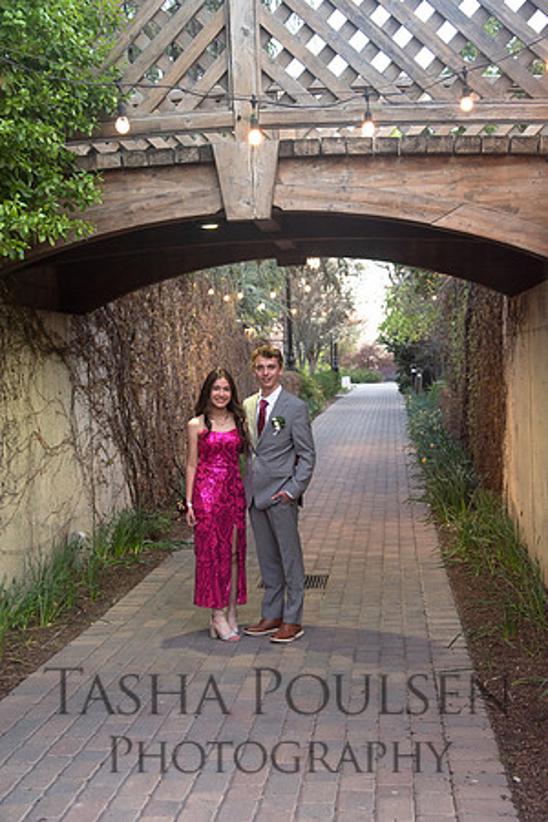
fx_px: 1096
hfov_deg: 28.1
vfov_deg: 41.1
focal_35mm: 48
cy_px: 411
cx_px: 274
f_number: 5
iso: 800
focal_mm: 48
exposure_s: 1/125
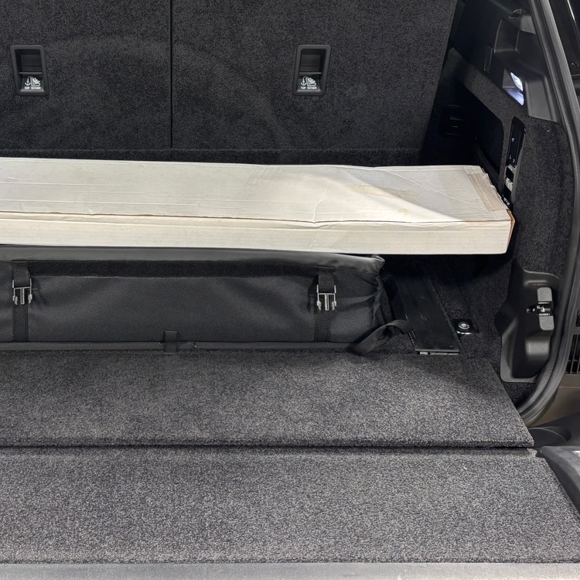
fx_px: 929
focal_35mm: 49
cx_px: 186
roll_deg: -0.3
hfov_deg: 34.3
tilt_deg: -22.6
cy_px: 193
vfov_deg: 34.4
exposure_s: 1/60
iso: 100
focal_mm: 5.96
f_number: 1.6
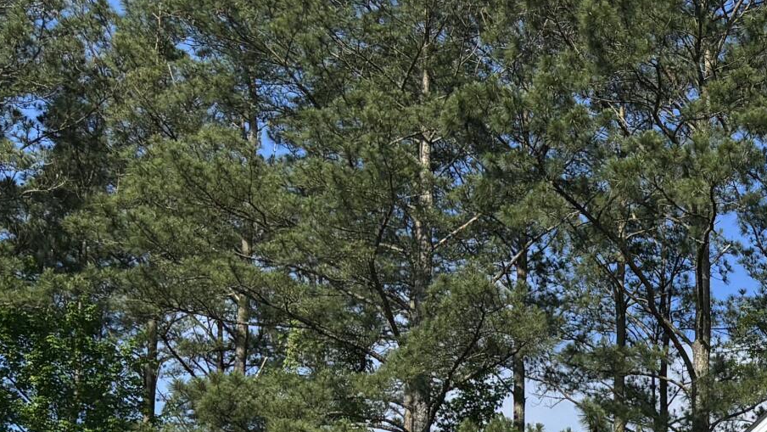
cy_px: 841
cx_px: 1113
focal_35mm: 94
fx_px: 1912
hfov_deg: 19.9
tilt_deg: +5.7
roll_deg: +0.1
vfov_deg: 11.7
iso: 50
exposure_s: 1/4425
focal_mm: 5.96
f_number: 1.6
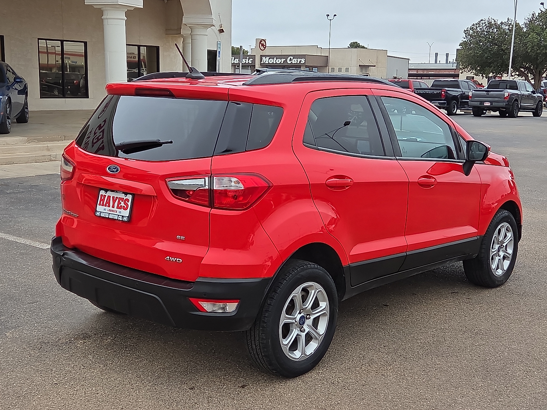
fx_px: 711
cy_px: 205
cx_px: 274
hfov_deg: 42.1
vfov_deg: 32.2
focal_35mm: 45
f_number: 1.8
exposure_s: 1/119
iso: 25
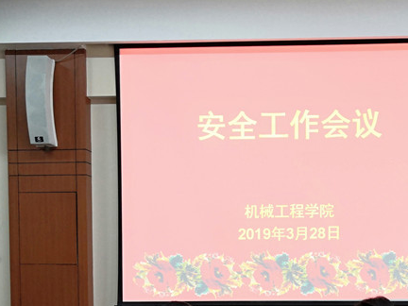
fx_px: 589
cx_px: 267
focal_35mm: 50
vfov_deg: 28.2
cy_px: 267
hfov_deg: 37.8
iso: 250
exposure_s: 1/33.3
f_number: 1.8
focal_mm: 3.95
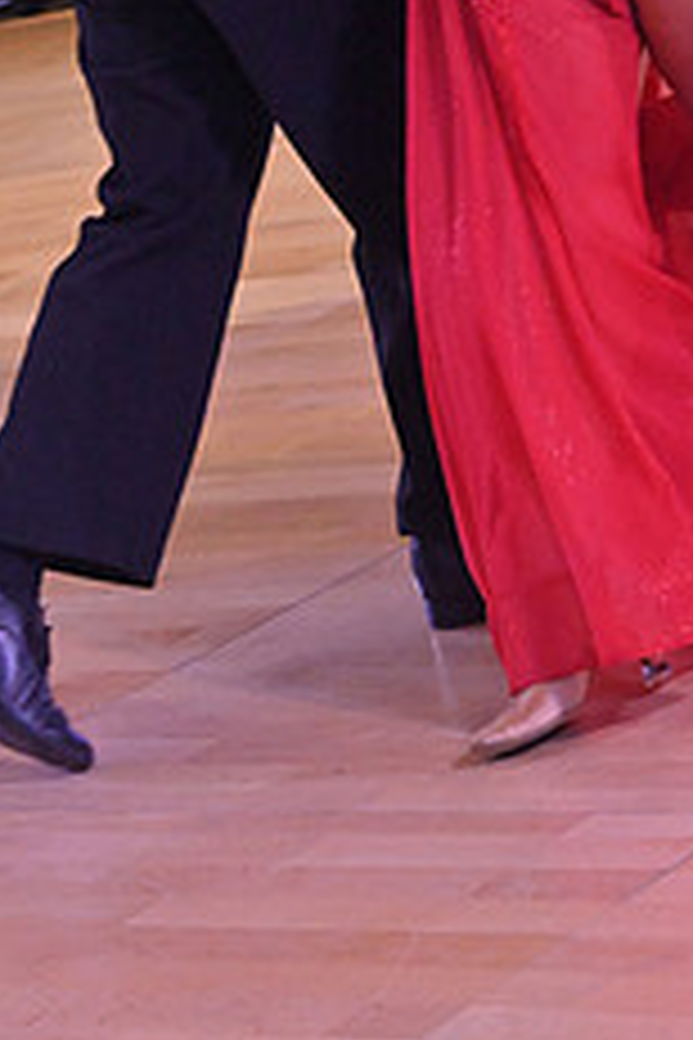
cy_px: -225
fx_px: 4504
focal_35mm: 156
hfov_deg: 8.8
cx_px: 106
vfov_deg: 12.8
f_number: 7.1
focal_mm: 62
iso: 6400
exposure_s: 1/320
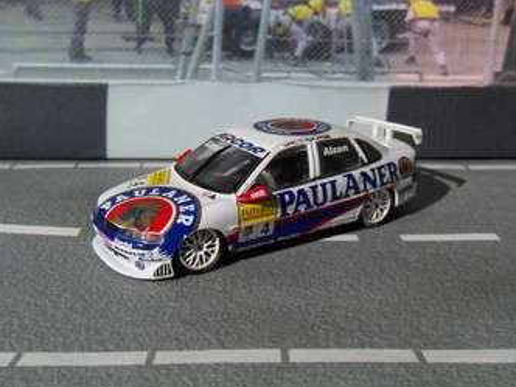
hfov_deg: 49.0
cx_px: 253
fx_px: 566
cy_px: 183
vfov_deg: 37.7
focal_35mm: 38
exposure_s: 1/15
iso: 400
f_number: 3.5
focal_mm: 6.3
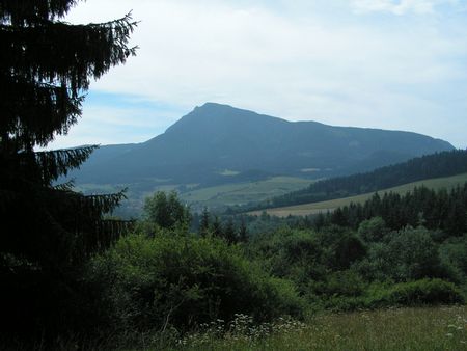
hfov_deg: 51.3
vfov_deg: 39.7
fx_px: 486
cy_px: 176
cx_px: 234
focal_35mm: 36
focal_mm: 6
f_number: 4.8
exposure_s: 1/1000
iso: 100
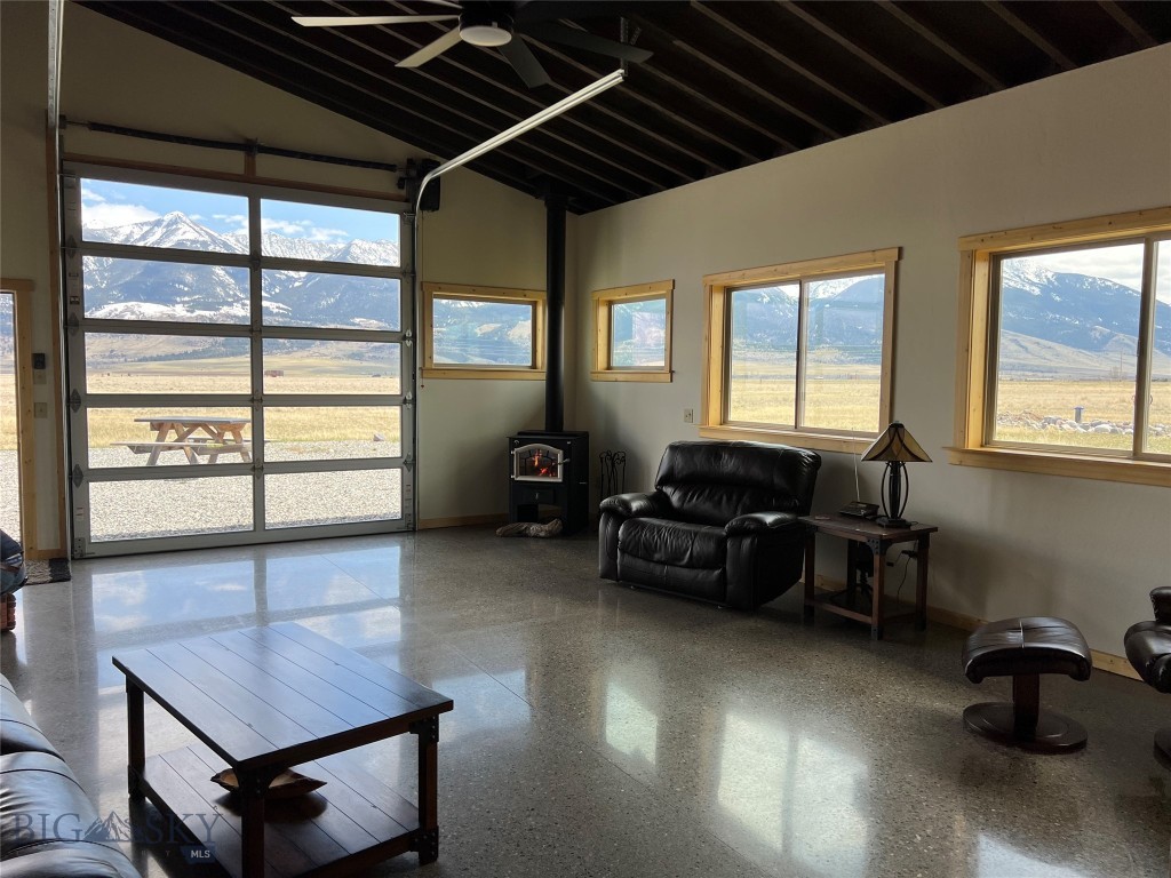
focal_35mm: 26
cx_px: 586
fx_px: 880
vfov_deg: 53.1
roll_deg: -1.4
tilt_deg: -4.8
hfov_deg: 67.3
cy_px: 439
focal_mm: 5.7
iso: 50
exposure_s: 1/887
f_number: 1.5
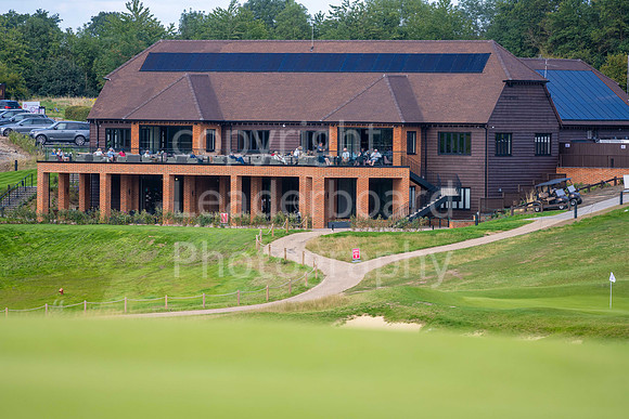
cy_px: 210
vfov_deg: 4.6
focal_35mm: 300
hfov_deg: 6.9
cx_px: 314
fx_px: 5243
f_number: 5.6
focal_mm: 300
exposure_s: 1/500
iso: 200
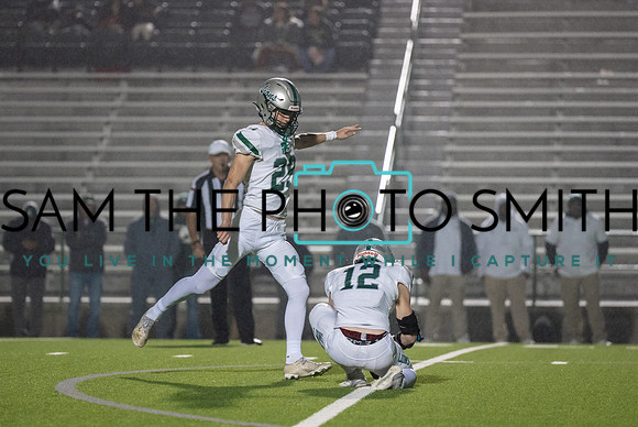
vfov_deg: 5.4
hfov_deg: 8.0
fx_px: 4558
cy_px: 221
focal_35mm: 257
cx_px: 276
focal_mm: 200
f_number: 2.8
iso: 3200
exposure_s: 1/1250
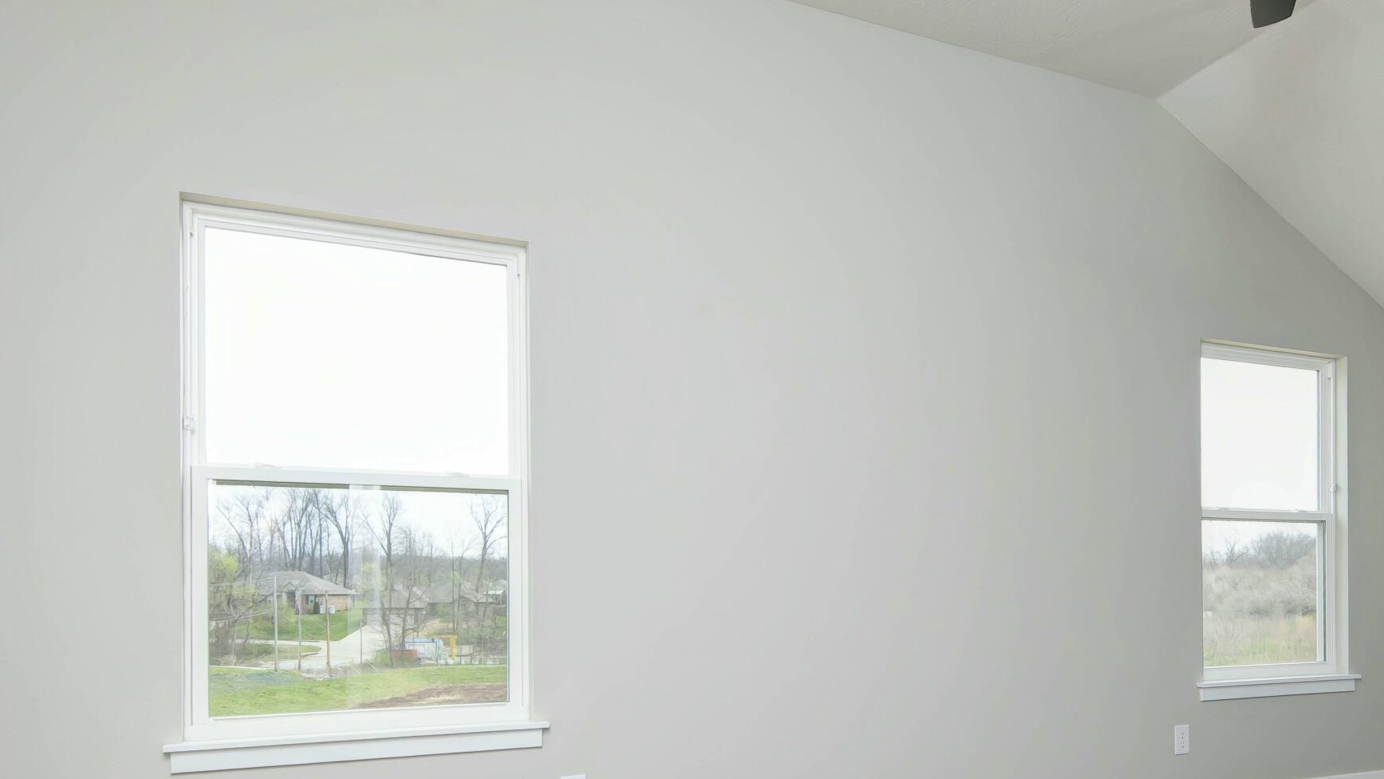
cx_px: 998
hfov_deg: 63.1
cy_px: 598
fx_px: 1064
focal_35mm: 29
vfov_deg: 39.0
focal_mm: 16
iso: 200
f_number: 6.3
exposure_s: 1/160
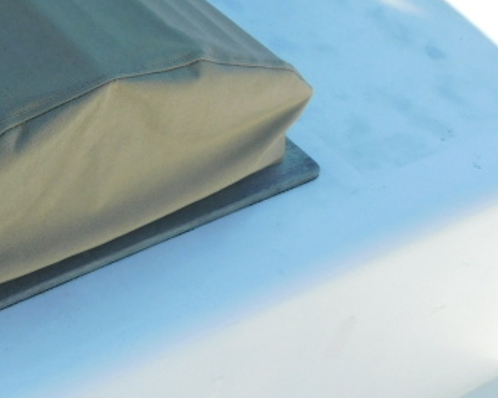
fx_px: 781
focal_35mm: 53
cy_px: 204
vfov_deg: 28.6
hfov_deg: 30.6
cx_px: -82
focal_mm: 4
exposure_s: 1/1250
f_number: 3
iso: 125
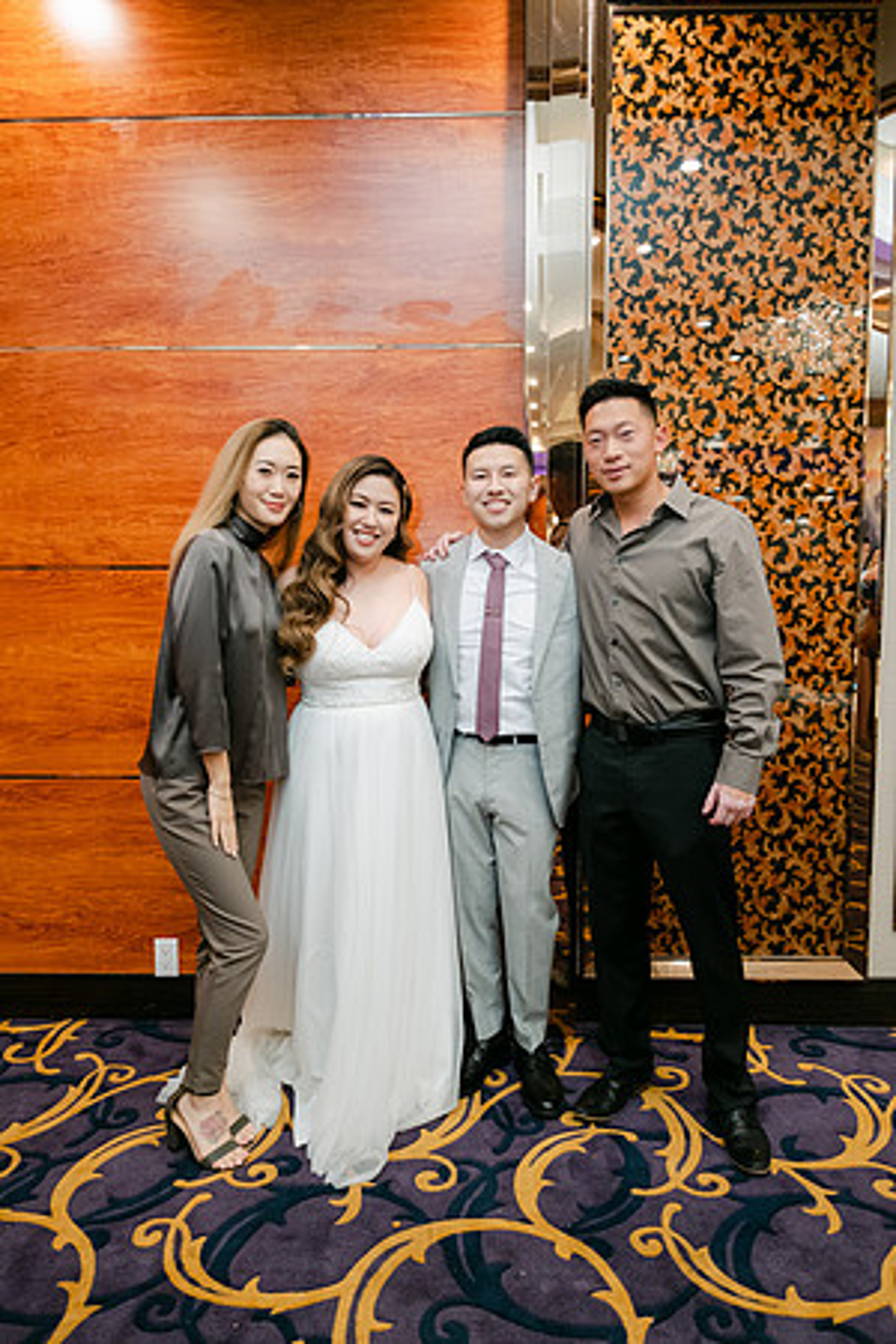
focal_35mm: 24
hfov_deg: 53.1
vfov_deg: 73.7
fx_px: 896
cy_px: 672
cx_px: 448
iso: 800
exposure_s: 1/125
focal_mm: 16
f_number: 2.8
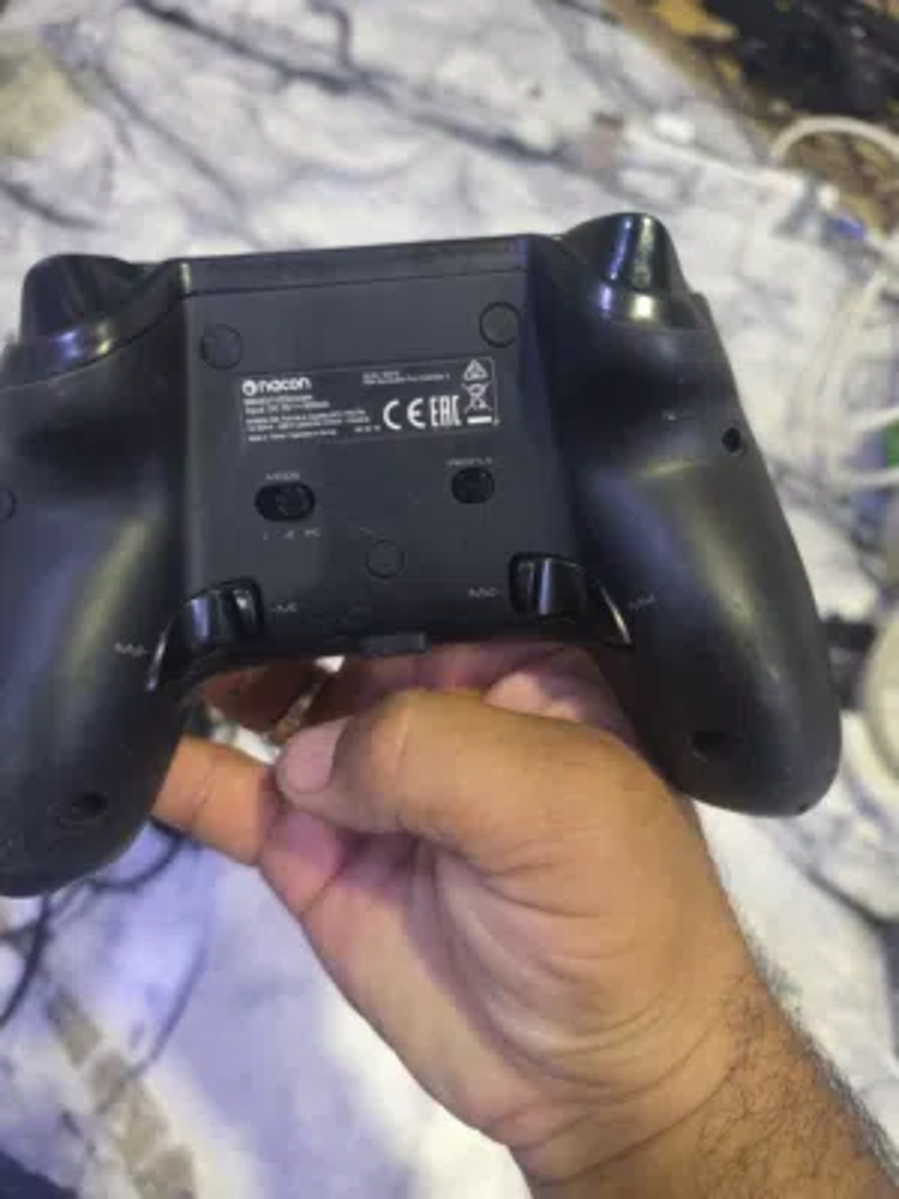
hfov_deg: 58.9
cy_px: 600
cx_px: 450
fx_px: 796
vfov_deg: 73.9
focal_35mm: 23
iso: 1000
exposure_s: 1/33.3
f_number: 1.6
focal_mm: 6.57
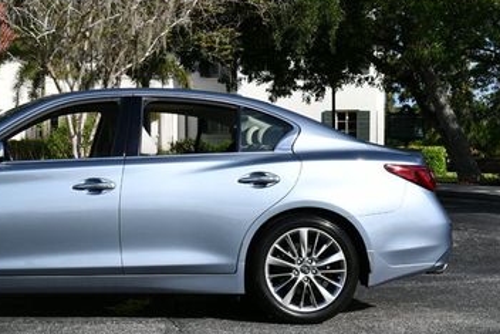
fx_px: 1112
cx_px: 70
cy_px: 102
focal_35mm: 80
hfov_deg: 24.8
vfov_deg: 17.0
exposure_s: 1/320
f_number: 9
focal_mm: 22
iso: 100
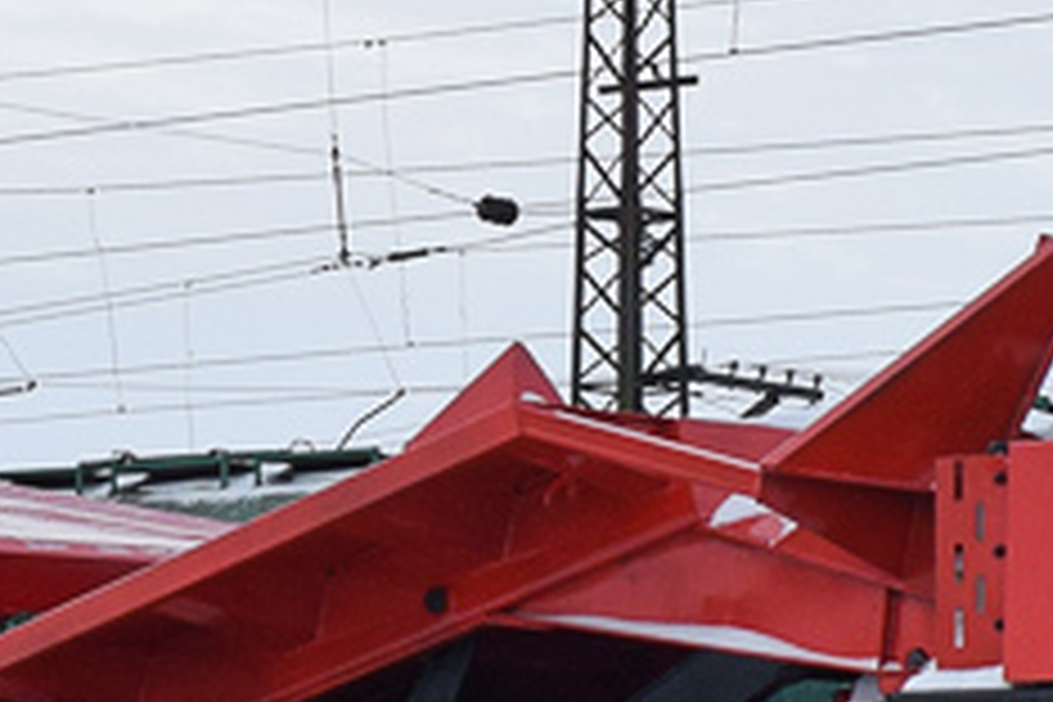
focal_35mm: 169
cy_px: 446
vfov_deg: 8.1
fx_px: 4943
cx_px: 747
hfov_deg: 12.1
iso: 320
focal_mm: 22
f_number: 8
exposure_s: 1/250
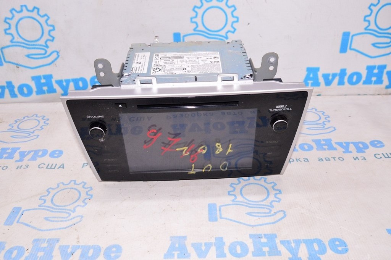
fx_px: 374
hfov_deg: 55.1
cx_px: 196
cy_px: 130
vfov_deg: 38.3
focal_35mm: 34
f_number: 8
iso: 1600
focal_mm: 23
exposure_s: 1/125
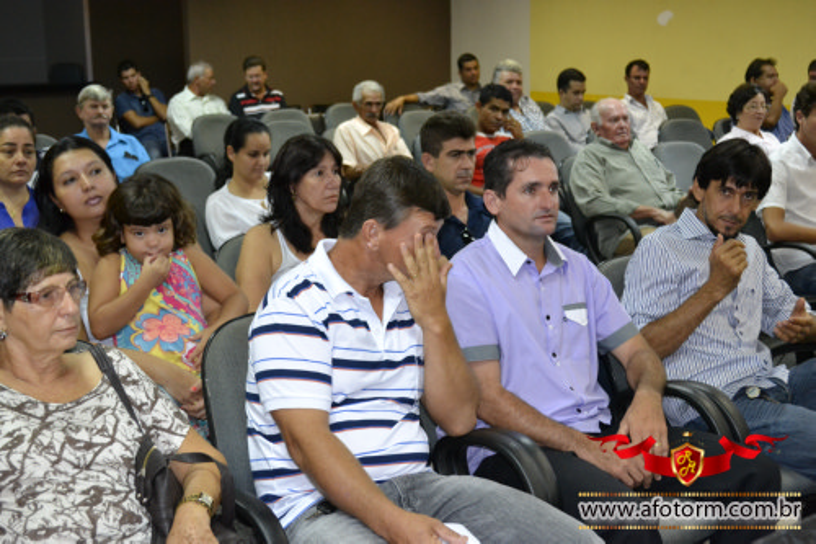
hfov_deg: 37.9
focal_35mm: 52
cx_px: 408
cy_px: 272
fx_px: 1190
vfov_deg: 25.7
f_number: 5
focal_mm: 35
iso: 2200
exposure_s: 1/60
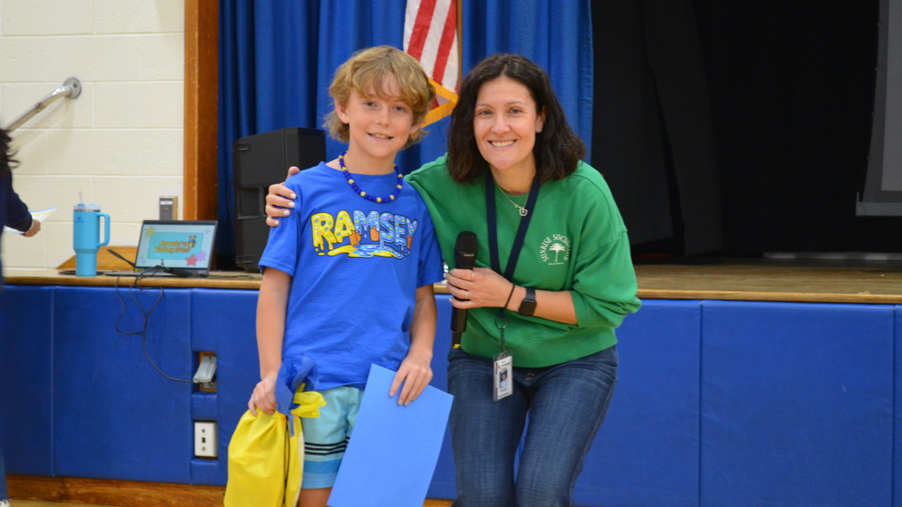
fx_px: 2069
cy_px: 262
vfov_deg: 14.0
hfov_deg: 24.6
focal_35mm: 87
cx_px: 451
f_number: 5.6
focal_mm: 55
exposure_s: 1/60
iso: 1600
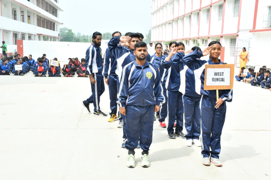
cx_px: 136
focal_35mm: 40
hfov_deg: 48.5
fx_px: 301
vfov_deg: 33.4
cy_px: 90
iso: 400
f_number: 14
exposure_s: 1/125
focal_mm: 27
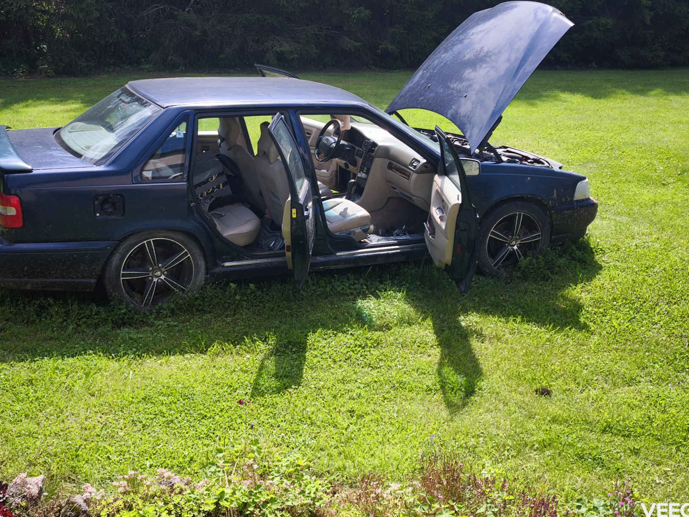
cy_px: 218
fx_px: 916
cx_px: 311
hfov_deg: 41.2
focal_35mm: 46
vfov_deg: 31.5
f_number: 1.6
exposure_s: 1/1158
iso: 50
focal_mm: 6.57
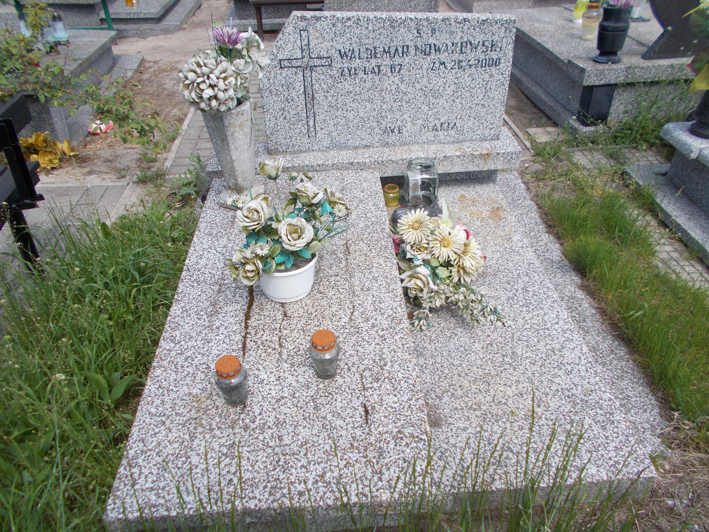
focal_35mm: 26
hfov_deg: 67.3
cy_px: 266
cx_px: 354
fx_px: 533
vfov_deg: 53.1
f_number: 8
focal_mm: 4.6
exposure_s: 1/80
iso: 80
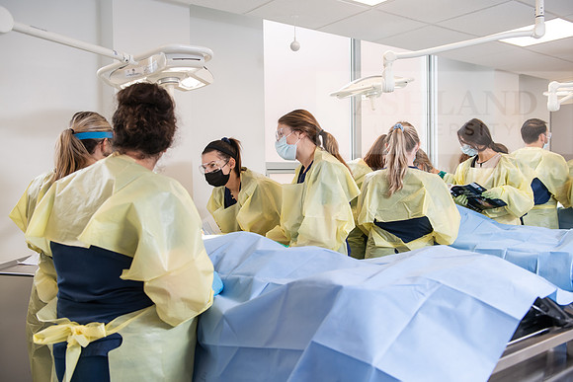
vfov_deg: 41.1
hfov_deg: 58.7
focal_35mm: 32
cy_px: 191
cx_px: 286
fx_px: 509
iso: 500
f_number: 4
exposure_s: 1/200
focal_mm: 32
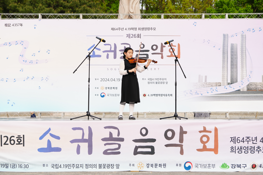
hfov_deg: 28.8
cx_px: 132
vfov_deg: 19.5
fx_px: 511
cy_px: 88
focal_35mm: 70
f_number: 4
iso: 100
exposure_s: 1/400
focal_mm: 70
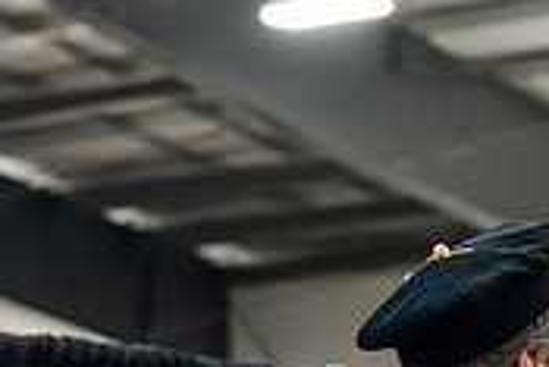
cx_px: 684
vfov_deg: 4.8
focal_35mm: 285
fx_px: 4350
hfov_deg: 7.2
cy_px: 582
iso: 4000
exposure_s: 1/200
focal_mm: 86
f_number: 4.5
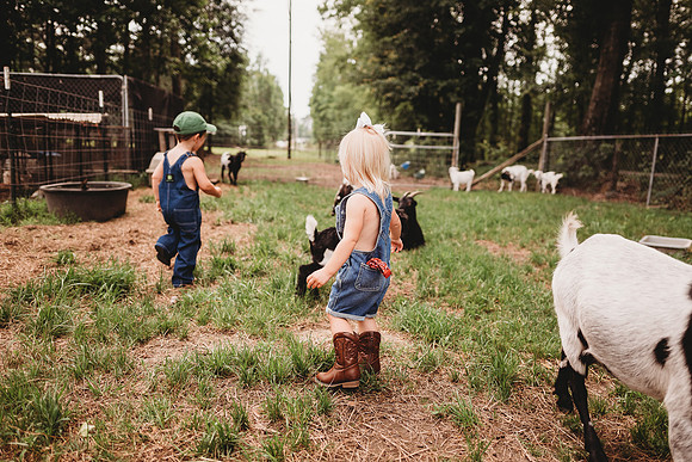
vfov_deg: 50.2
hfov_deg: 70.2
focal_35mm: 26
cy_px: 232
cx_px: 359
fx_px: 492
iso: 100
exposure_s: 1/640
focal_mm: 24
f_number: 2.2
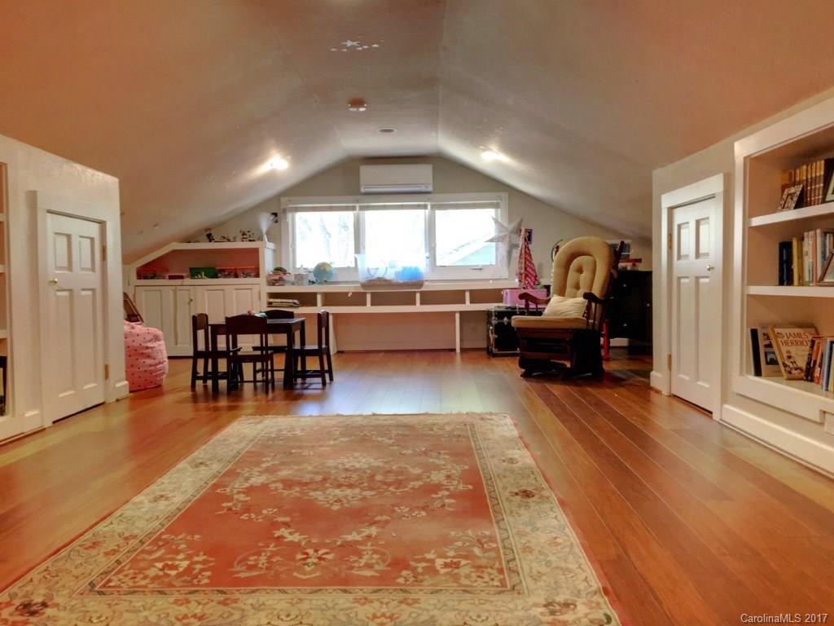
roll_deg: +1.1
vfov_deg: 48.2
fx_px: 699
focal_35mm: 29
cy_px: 313
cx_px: 417
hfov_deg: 61.7
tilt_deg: -1.9
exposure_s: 1/30
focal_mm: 4.15
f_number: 2.2
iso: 200
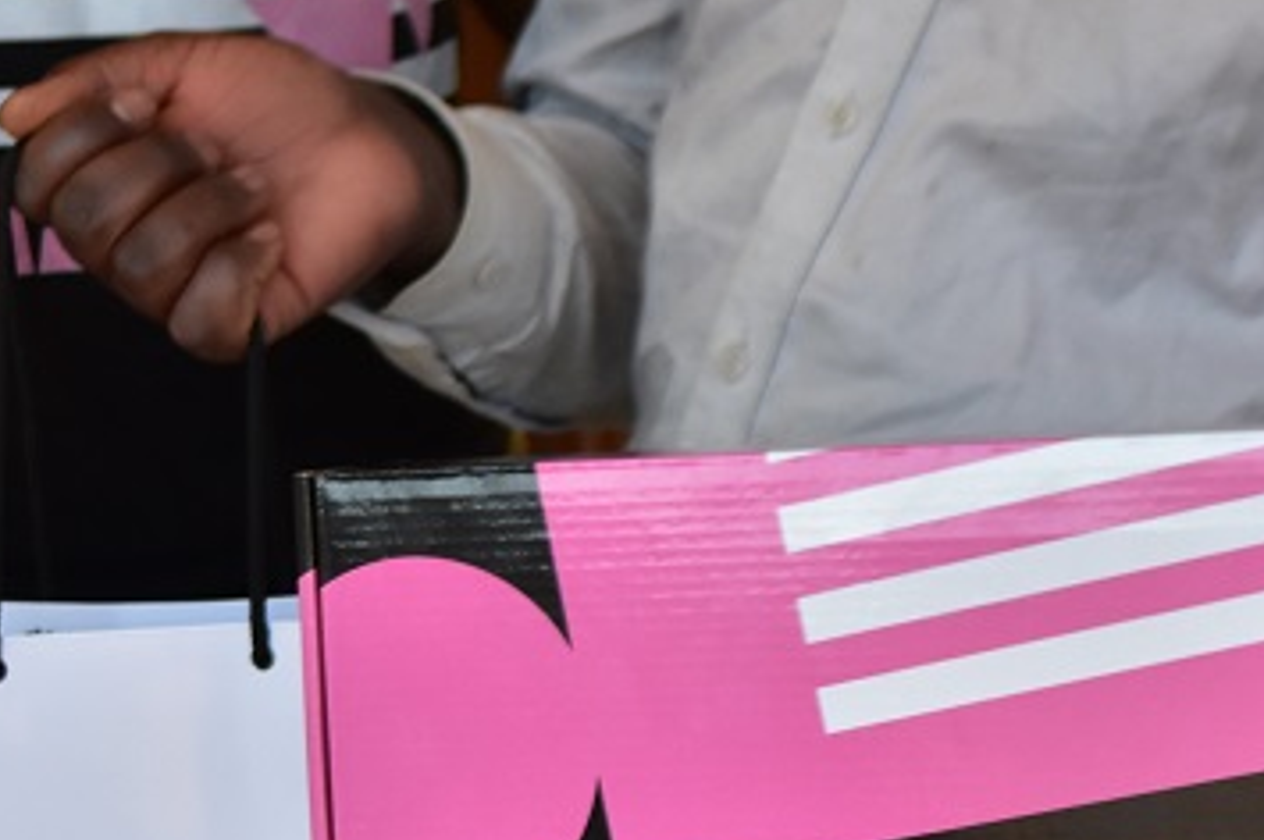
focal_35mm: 186
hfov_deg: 11.0
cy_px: 591
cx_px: -25
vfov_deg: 7.4
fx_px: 6525
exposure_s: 1/500
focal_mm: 44
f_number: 5.3
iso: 800
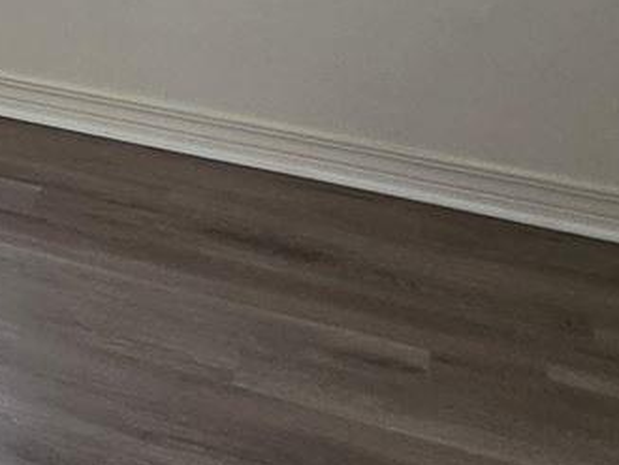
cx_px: -615
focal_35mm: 81
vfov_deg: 14.5
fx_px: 1449
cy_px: -520
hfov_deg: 17.4
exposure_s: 1/60
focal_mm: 2.2
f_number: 1.9
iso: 160
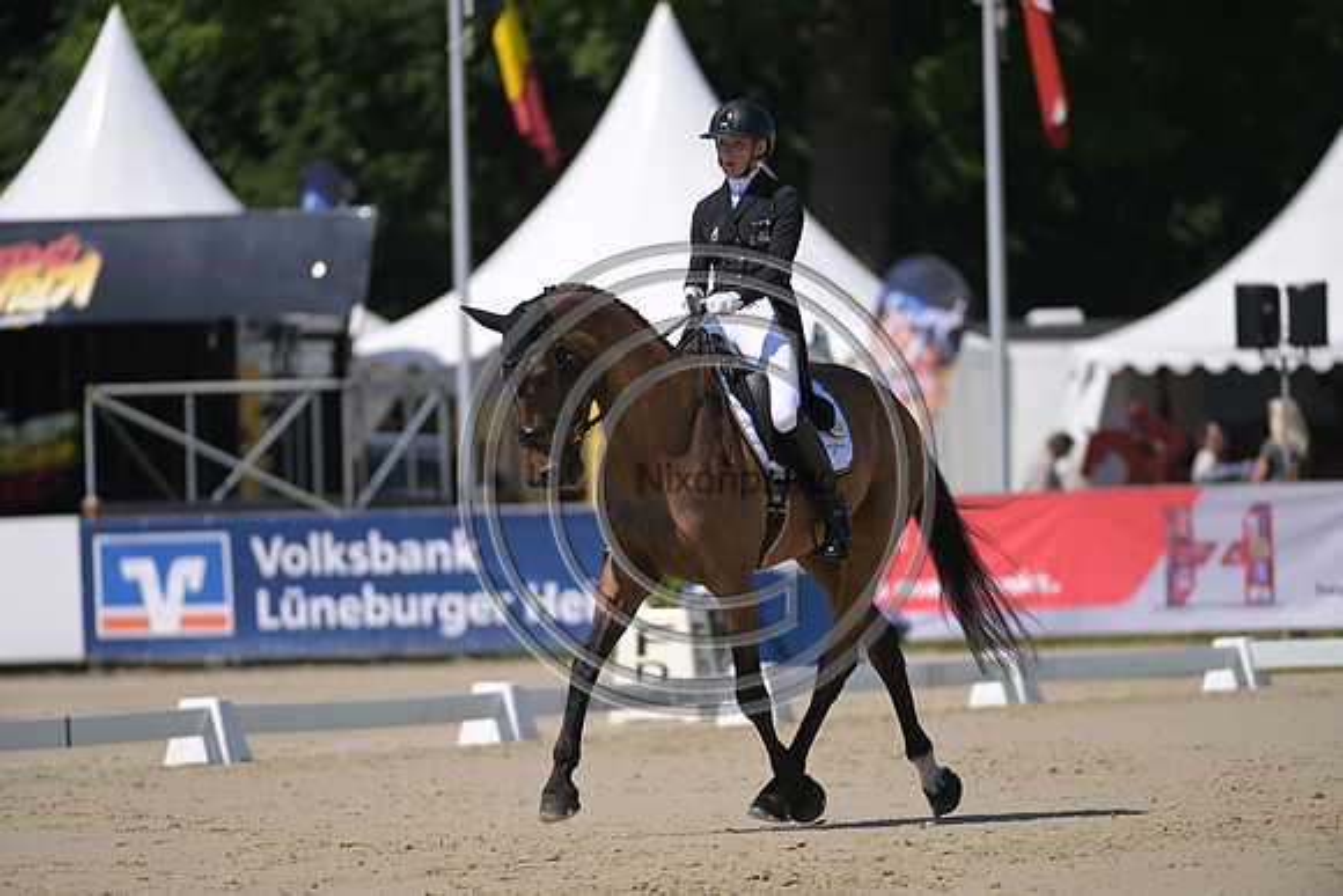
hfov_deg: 5.2
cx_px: 672
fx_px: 14925
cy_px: 448
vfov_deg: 3.4
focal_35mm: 400
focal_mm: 400
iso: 160
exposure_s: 1/1250
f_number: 5
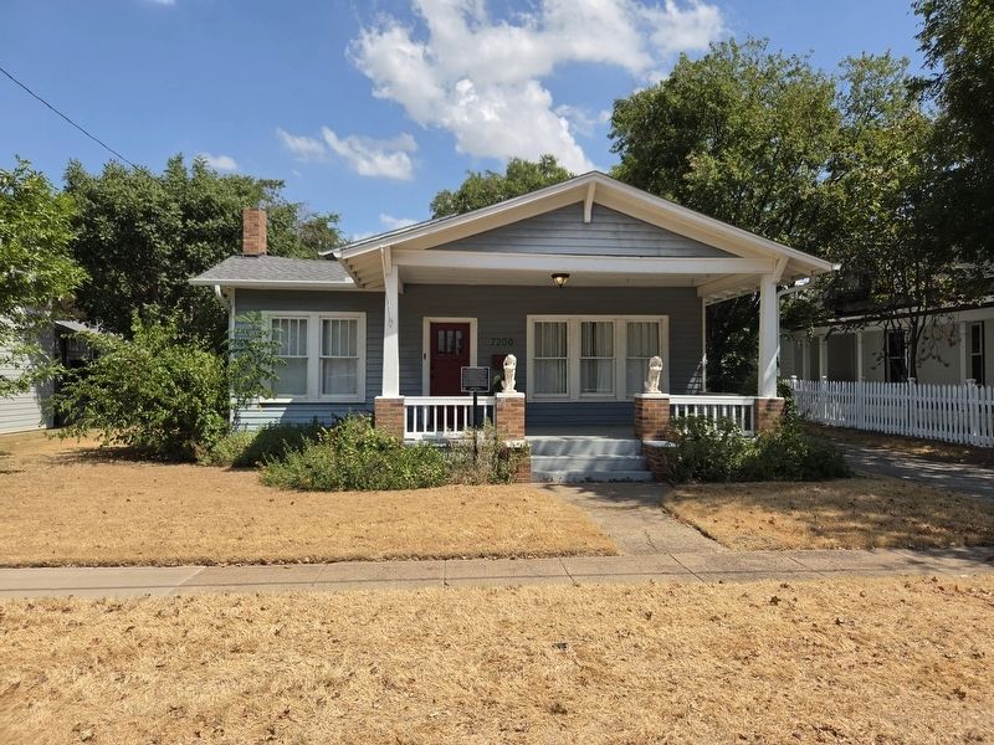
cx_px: 497
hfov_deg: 73.9
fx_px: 660
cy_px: 372
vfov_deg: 58.9
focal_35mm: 23
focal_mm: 5.4
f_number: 1.8
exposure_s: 1/4883
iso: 80
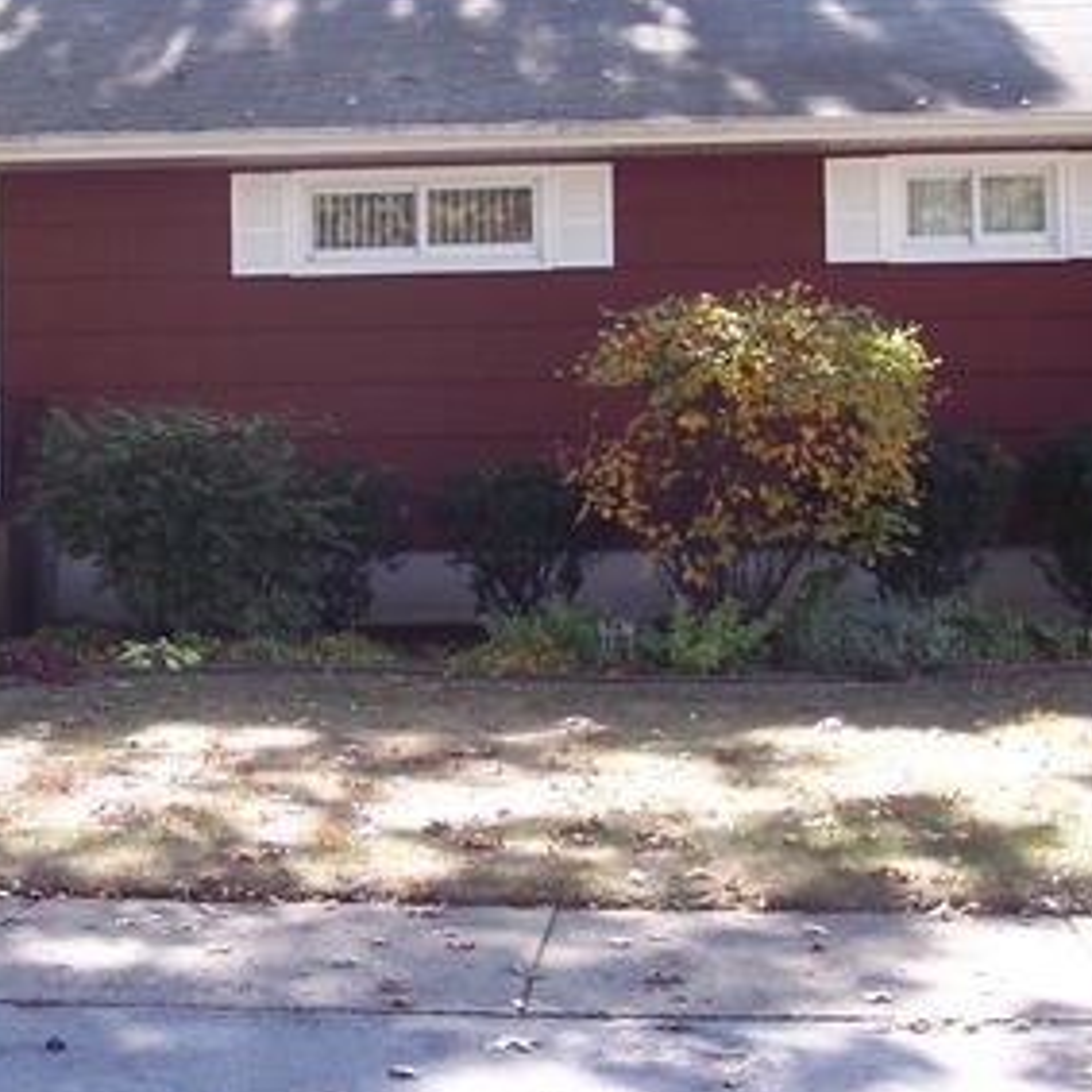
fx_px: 2712
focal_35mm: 76
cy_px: 318
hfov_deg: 22.5
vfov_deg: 22.6
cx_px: 228
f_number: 2.8
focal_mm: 8
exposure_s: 1/250
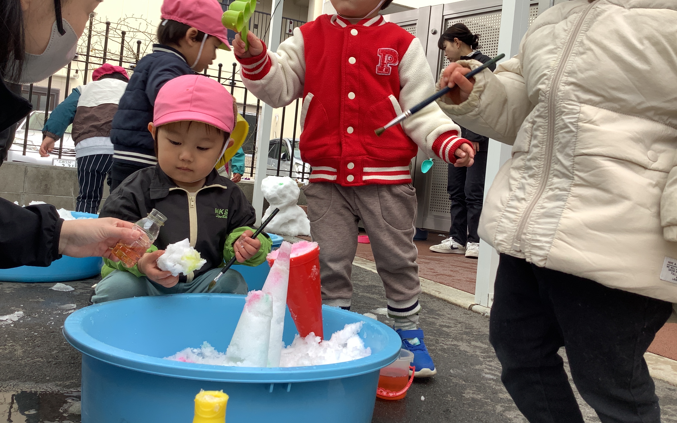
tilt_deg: -0.1
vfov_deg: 38.2
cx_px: 340
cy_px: 179
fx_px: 609
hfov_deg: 58.1
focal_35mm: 33
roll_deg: -5.1
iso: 25
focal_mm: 3.3
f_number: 2.4
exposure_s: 1/167
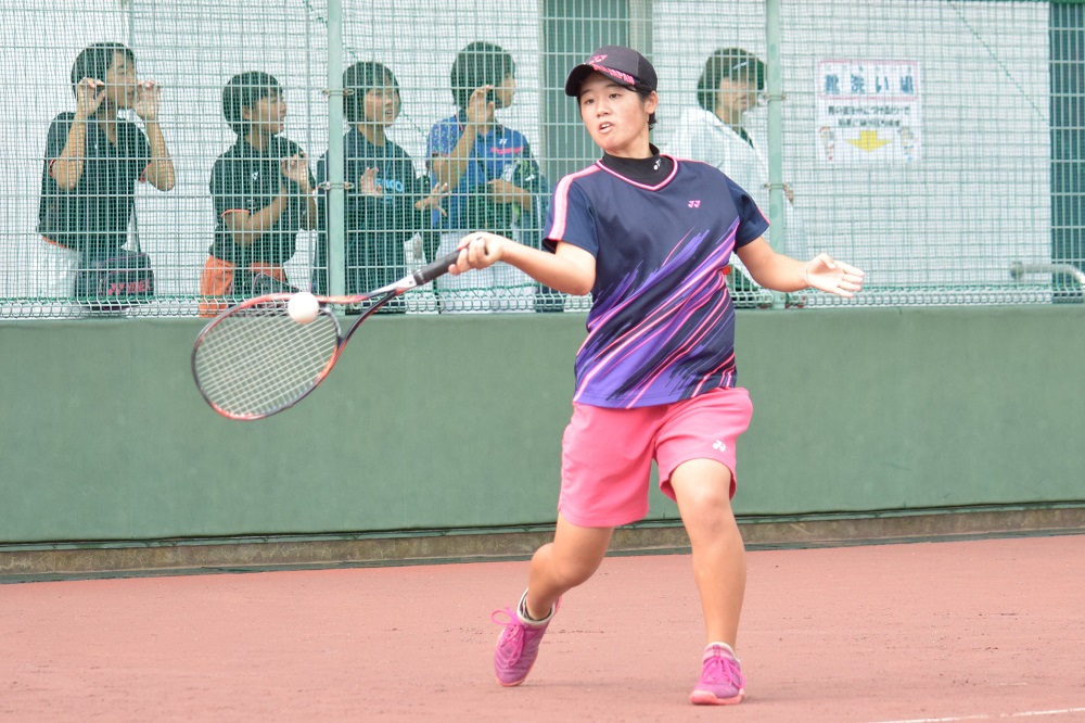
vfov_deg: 9.0
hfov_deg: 13.4
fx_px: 4609
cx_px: 542
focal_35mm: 153
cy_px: 362
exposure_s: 1/1250
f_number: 4.8
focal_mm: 102
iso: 1250
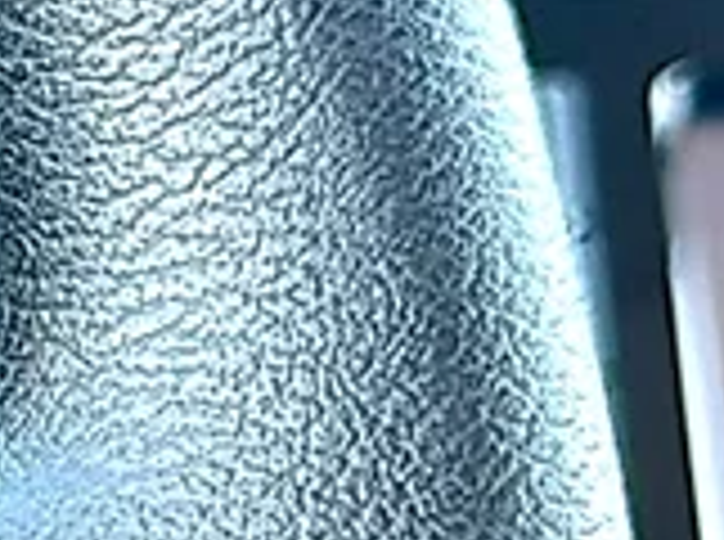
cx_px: -652
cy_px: 884
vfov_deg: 7.9
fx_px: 3819
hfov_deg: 10.1
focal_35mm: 183
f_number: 1.78
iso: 64
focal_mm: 6.86
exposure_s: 1/97
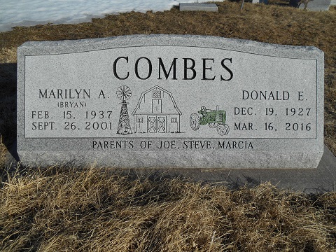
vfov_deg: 53.1
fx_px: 252
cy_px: 126
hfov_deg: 67.3
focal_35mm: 26
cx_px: 168
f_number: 3.4
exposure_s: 1/1600
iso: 80
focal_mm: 4.7
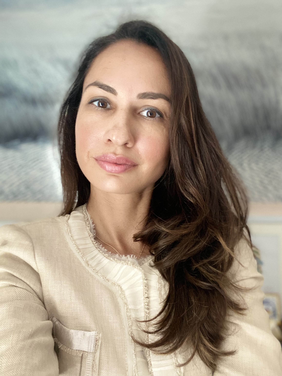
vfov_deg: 60.0
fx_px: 326
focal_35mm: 30
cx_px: 141
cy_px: 188
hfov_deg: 46.8
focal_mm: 2.71
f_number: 2.2
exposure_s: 1/48
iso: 400
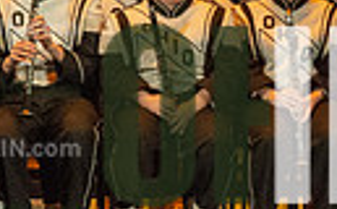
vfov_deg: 1.5
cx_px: 287
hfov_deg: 2.4
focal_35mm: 896
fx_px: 8211
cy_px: 149
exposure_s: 1/320
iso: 8000
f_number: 5.6
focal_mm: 195
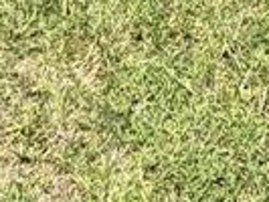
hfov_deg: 18.0
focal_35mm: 108
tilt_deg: +0.7
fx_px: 840
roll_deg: +0.6
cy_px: -558
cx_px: 216
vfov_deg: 8.5
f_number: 2.2
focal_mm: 2.22
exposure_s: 1/522
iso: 40
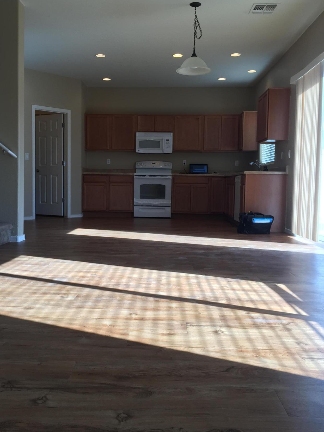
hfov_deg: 40.6
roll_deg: -0.6
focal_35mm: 35
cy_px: 205
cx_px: 137
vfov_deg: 52.6
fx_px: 437
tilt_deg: -3.8
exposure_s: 1/120
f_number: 2.2
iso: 32
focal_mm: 4.15
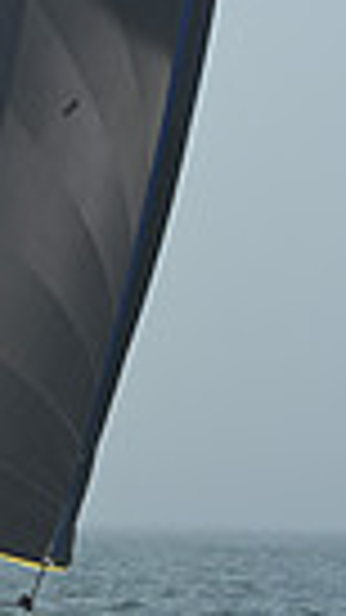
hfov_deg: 2.6
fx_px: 7377
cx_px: -930
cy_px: 241
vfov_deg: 4.8
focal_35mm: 452
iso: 320
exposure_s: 1/1250
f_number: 8
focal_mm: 102
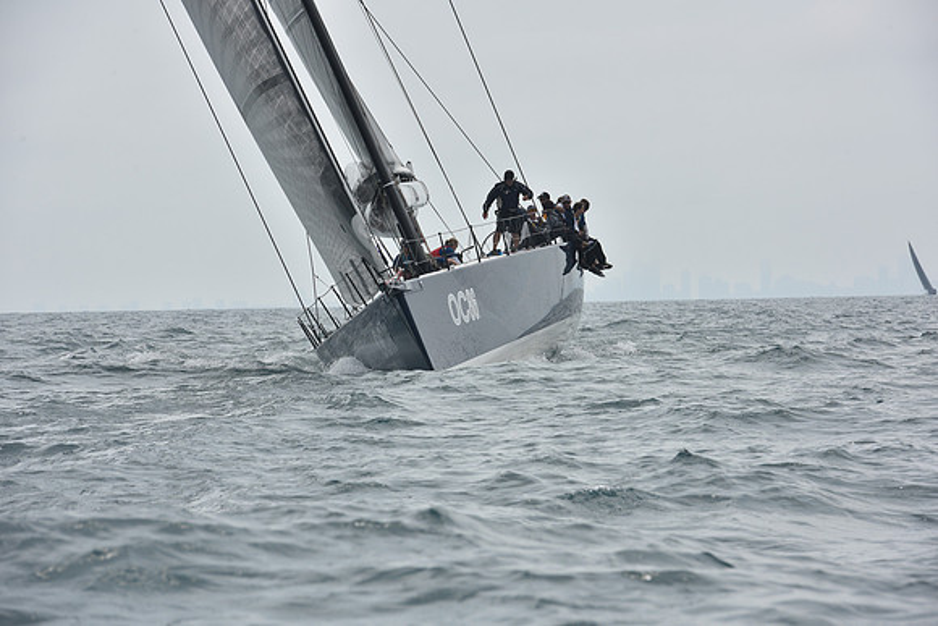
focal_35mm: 200
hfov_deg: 10.3
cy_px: 313
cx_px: 469
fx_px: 5212
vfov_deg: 6.9
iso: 250
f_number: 11
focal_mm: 200
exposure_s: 1/800
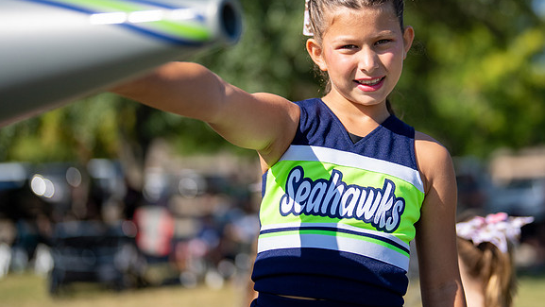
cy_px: 78
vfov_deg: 16.5
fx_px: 1055
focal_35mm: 73
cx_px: 358
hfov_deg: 28.8
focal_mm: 50
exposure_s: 1/20000
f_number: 1.2
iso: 250
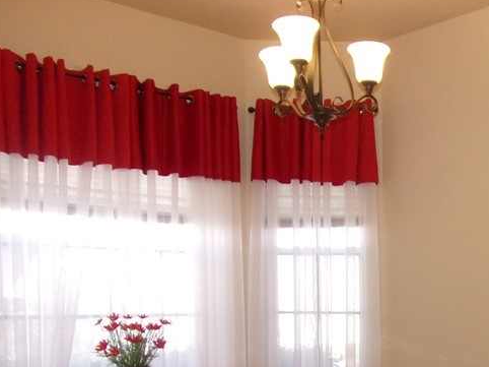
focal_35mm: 51
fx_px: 720
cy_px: 344
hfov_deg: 35.5
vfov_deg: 27.3
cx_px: 431
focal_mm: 4.3
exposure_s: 1/34
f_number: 3.3
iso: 200
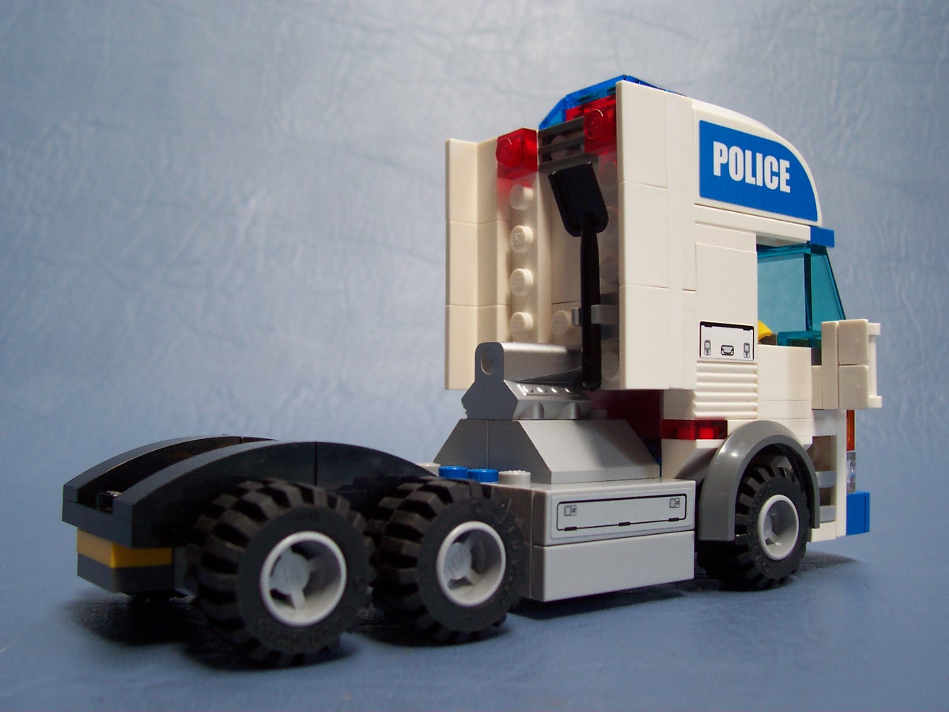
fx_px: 1014
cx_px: 474
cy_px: 356
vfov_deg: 38.7
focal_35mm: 37
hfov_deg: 50.1
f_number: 2.8
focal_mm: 5.6
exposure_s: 1/45
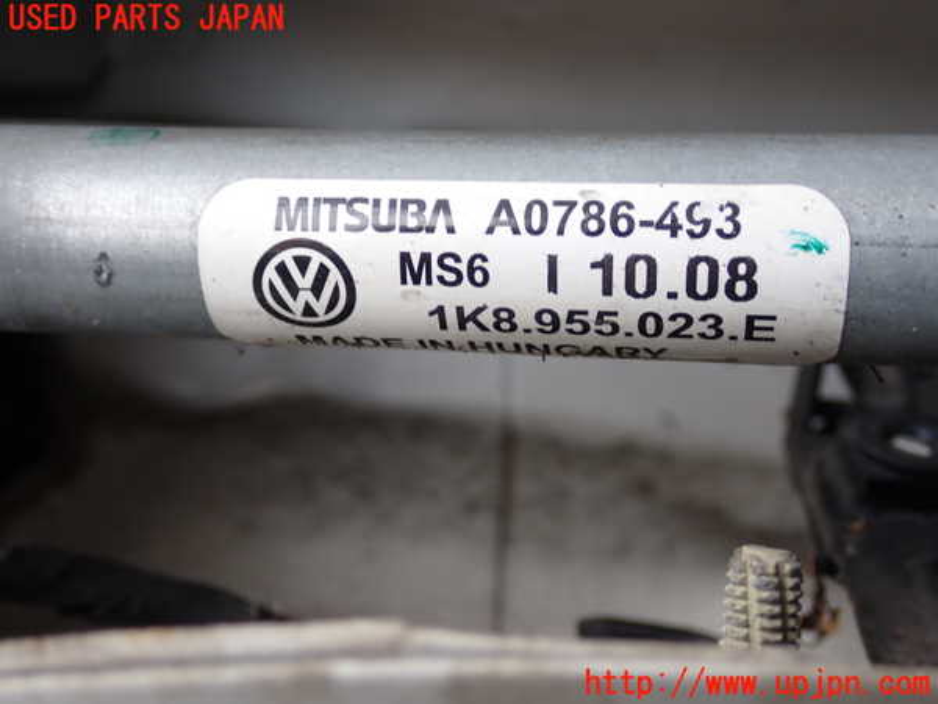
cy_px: 352
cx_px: 469
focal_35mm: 47
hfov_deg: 40.4
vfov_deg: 30.9
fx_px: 1274
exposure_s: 1/125
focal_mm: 8.4
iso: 125
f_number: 3.1
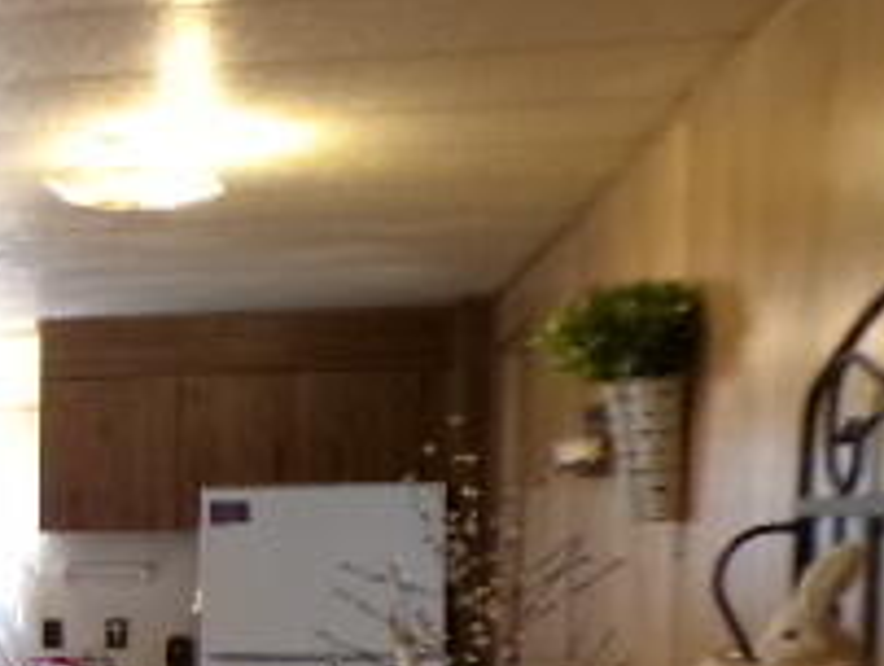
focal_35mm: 76
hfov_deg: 22.5
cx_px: -315
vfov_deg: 18.9
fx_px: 1943
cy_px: 657
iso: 283
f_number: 3
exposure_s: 1/17
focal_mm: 4.3
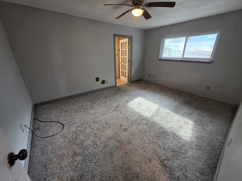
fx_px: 91
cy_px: 90
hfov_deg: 106.2
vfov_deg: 89.9
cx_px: 121
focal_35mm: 13
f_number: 1.9
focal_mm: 2.2
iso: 160
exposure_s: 1/60
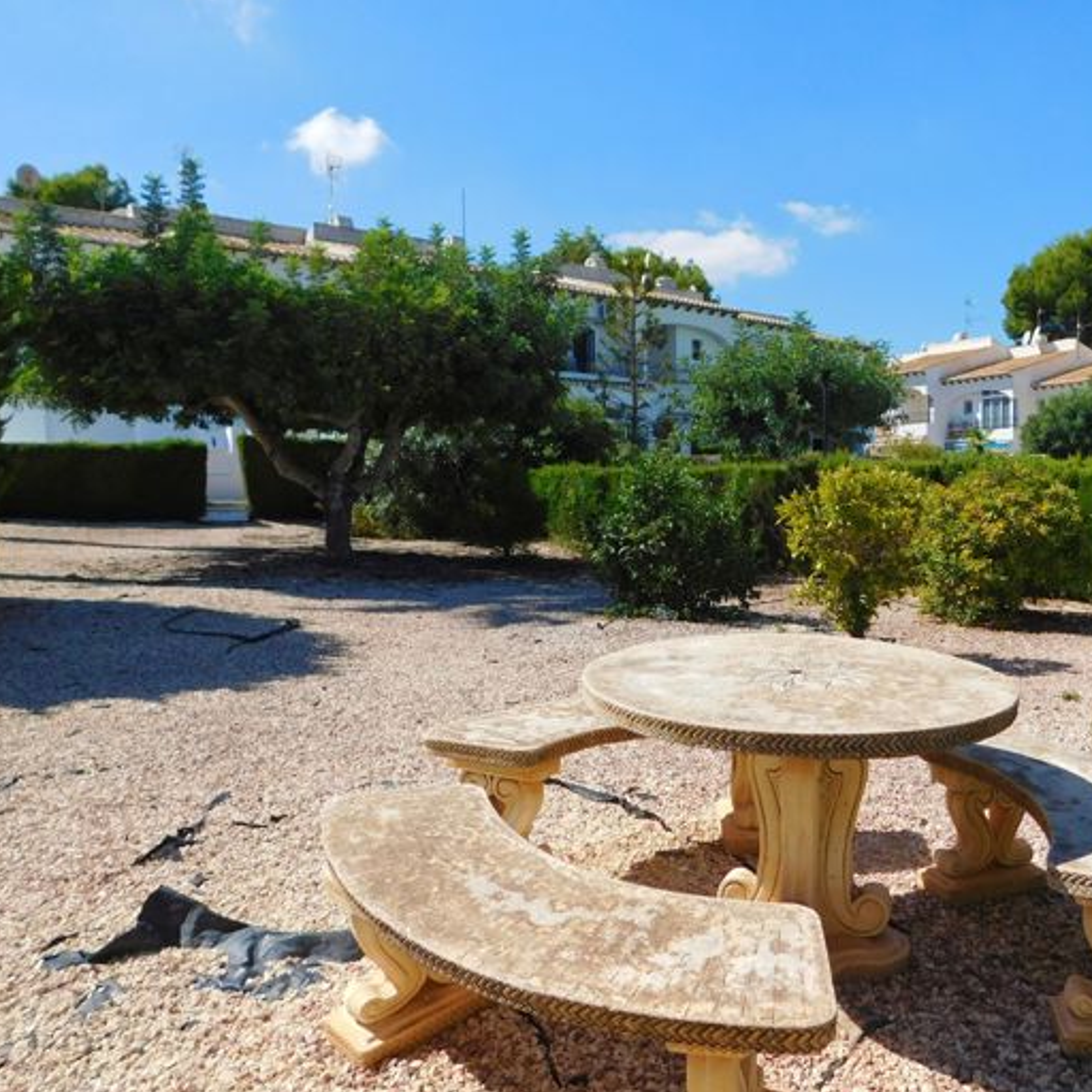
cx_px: 707
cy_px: 546
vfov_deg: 57.3
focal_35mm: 28
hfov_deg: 56.3
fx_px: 999
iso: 125
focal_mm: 4
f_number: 6
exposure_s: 1/500
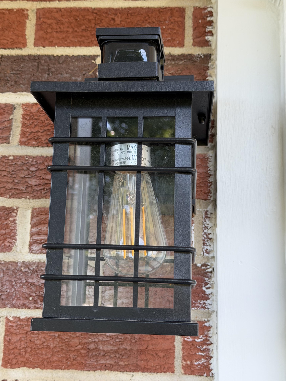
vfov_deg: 38.9
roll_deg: -2.5
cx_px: 144
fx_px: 540
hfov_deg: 29.7
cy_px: 193
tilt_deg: +11.6
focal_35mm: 49
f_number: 1.78
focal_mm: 6.76
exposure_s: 1/222
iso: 50
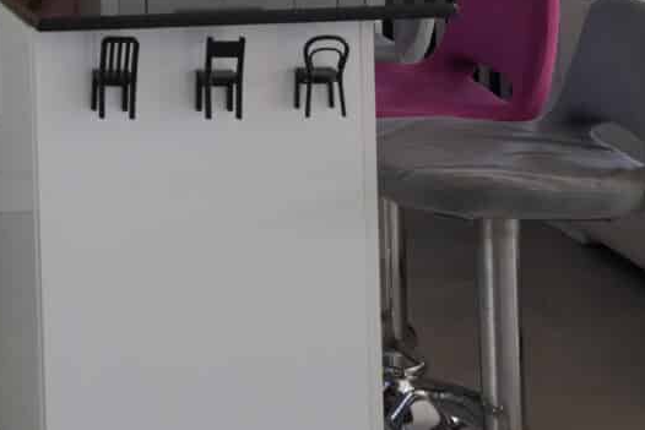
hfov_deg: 16.4
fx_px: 1953
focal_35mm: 109
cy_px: -228
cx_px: -429
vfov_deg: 12.0
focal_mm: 28
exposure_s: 1/160
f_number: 4
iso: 1000
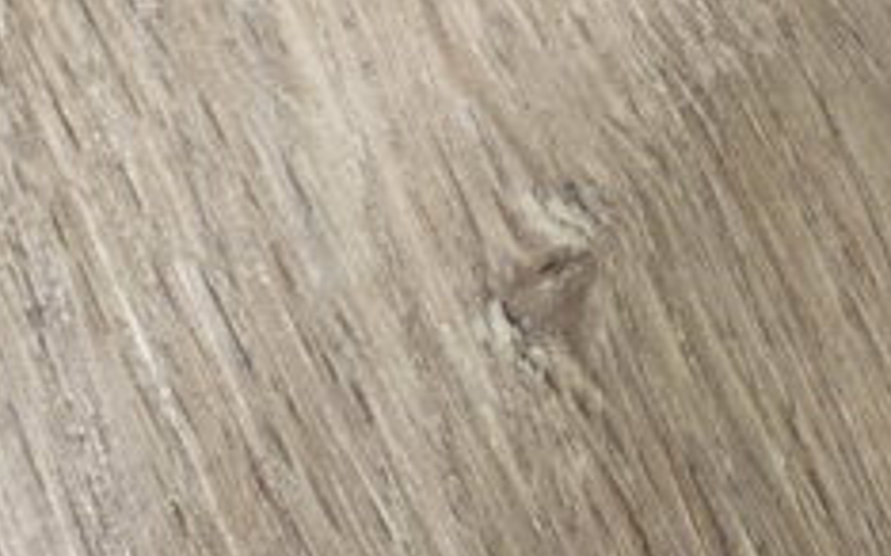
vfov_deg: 8.6
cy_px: -1070
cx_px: 1580
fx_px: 3131
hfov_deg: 14.4
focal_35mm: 129
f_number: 1.8
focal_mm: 5.4
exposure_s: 1/50
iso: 2000
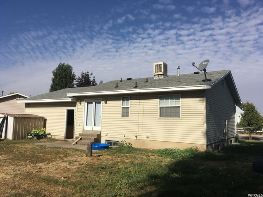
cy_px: 98
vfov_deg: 48.2
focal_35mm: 29
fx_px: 220
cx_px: 132
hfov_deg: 61.7
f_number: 2.2
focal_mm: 4.15
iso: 25
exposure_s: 1/2849
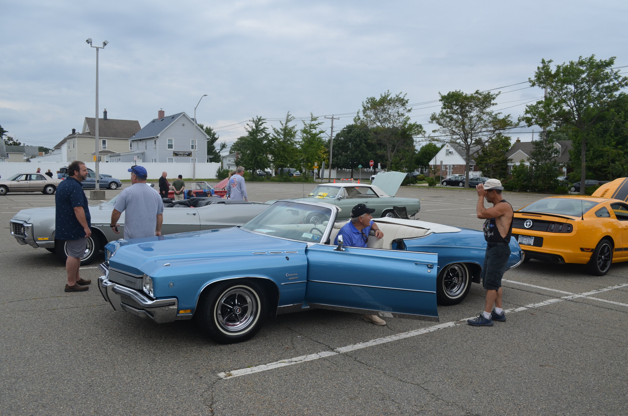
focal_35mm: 30
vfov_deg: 43.4
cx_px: 314
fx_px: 522
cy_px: 208
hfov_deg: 62.0
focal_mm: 20
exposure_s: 1/200
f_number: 7.1
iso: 200
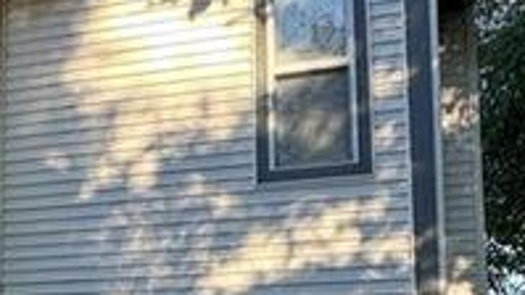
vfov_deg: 21.7
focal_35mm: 51
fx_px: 710
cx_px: 63
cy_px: 357
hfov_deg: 38.1
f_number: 2.2
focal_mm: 2.22
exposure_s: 1/292
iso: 40
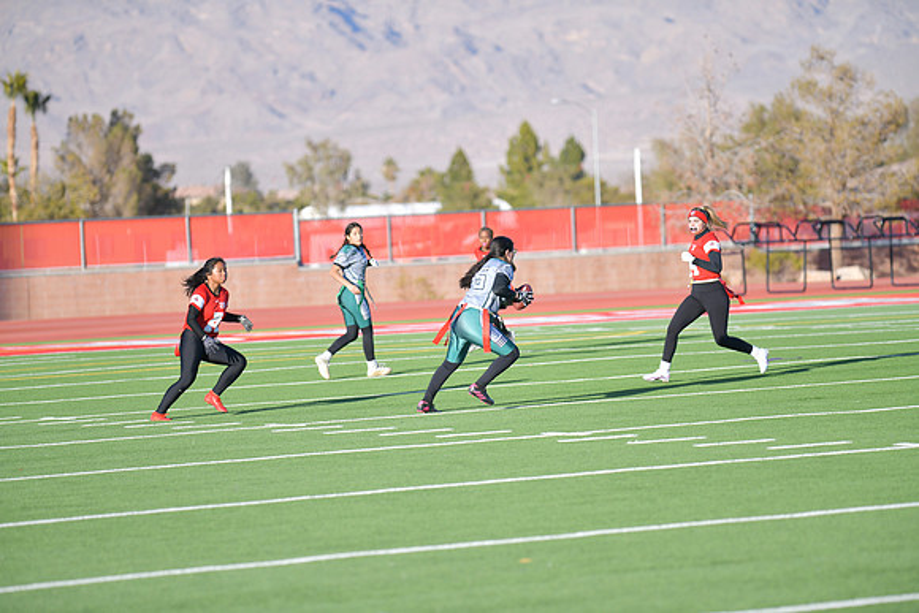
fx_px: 4596
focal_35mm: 180
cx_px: 460
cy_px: 306
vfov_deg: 7.6
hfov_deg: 11.4
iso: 64
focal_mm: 180
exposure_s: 1/800
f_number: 2.8
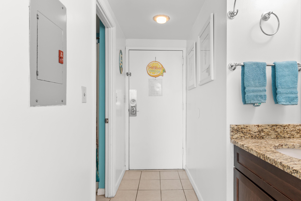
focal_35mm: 21
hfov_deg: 81.1
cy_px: 103
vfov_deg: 59.5
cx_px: 162
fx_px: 176
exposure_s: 1/8
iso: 100
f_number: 4.8
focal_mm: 13
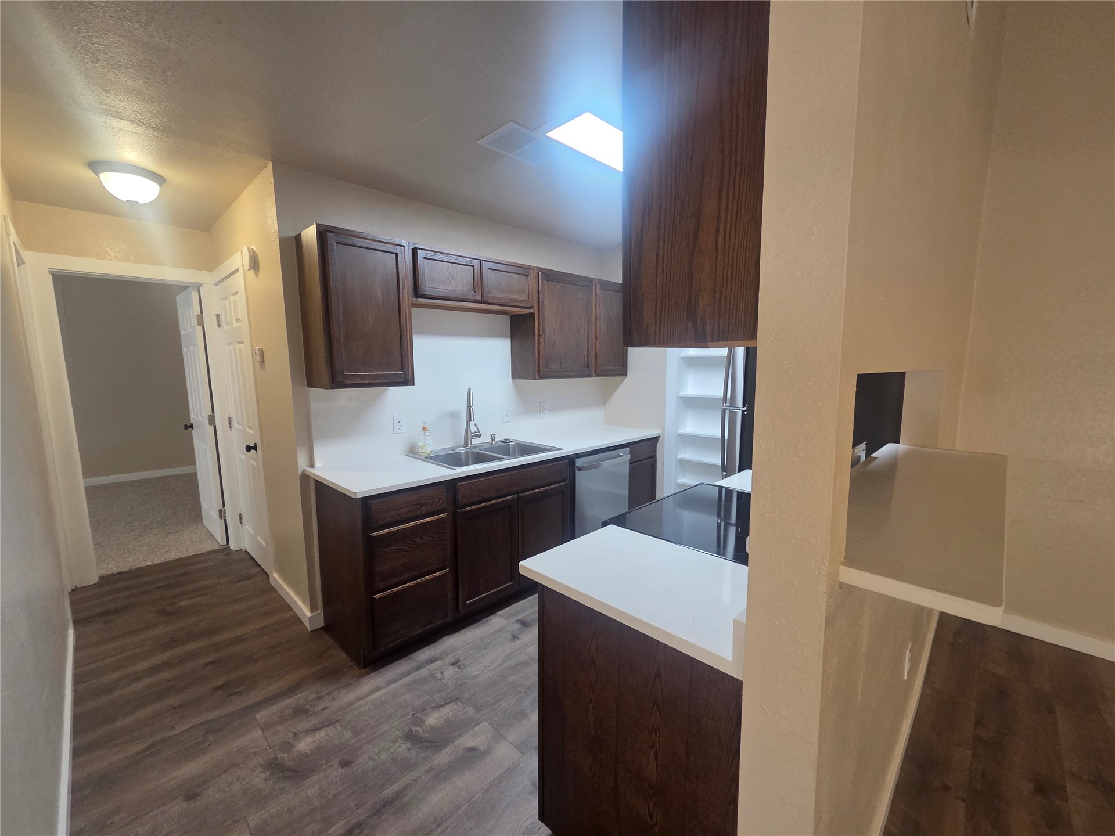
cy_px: 418
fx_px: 419
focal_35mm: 13
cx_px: 558
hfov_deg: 106.2
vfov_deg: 89.9
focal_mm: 2.2
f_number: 2.2
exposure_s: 1/60
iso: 200
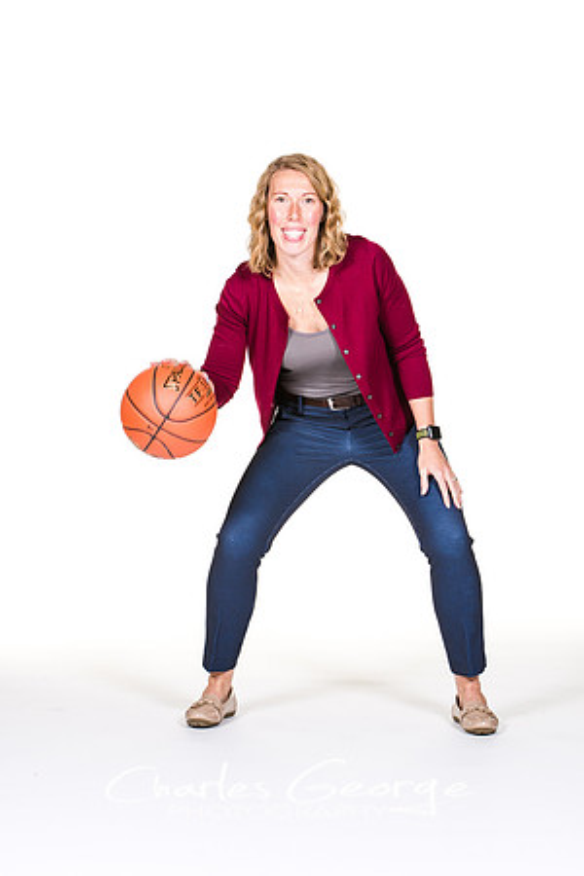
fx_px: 3358
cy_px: 438
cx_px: 292
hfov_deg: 9.9
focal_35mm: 138
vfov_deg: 14.9
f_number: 6.3
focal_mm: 92
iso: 200
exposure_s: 1/160
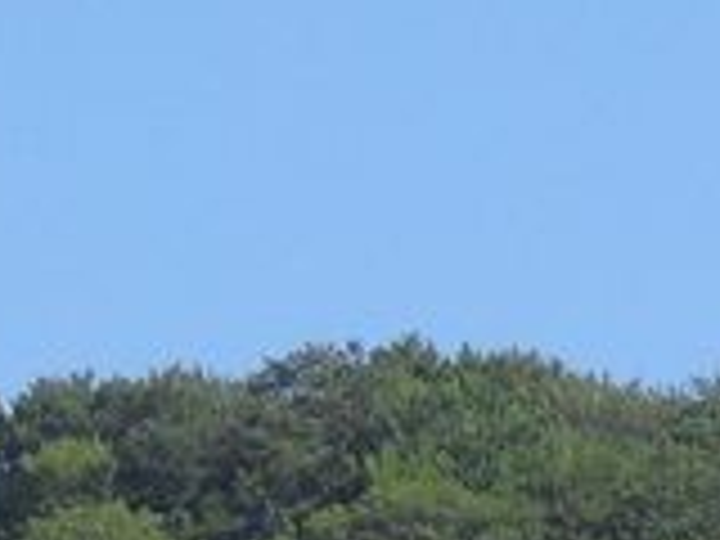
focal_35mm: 493
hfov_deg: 4.0
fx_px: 10254
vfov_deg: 3.0
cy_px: 810
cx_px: 724
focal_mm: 13.6
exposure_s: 1/350
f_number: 5
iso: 100
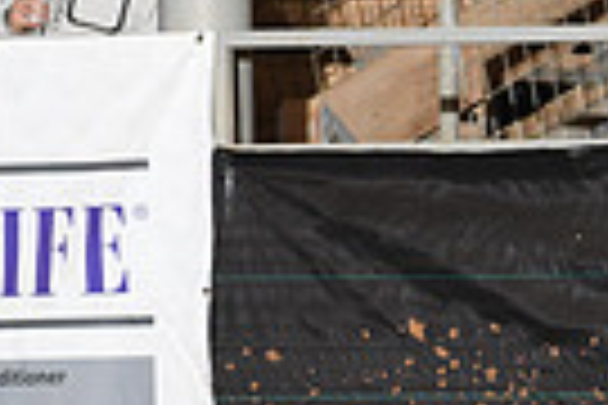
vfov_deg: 1.5
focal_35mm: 943
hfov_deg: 2.2
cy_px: 763
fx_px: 15925
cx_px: 1248
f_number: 5.6
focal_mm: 220
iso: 1000
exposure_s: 1/250
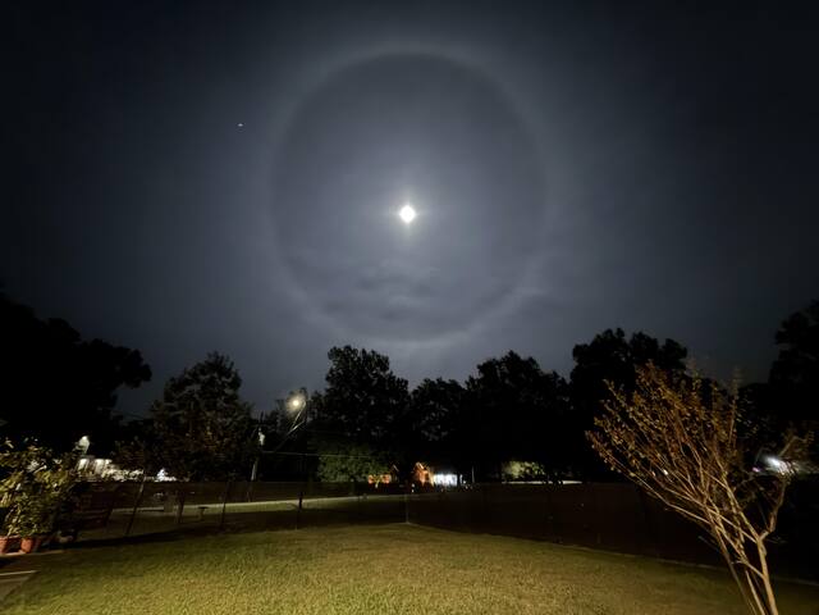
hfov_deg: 102.1
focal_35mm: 14
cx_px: 410
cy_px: 308
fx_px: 331
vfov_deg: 85.7
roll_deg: +1.7
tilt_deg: +25.5
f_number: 2.2
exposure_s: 1/4
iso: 1250
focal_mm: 2.22
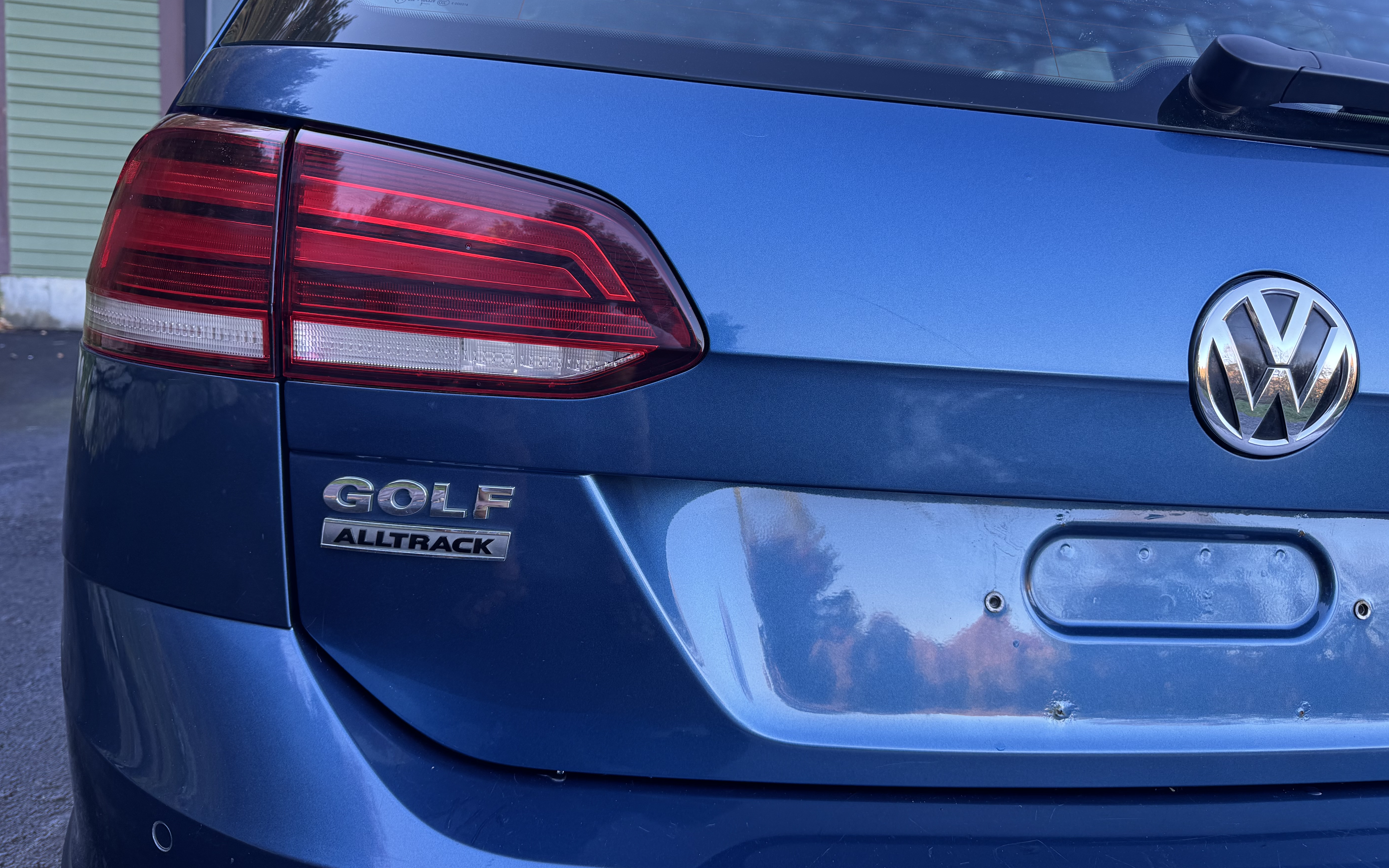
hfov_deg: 70.4
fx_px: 984
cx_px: 691
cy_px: 411
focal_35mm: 26
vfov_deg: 47.6
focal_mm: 6.76
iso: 64
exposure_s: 1/121
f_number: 1.78
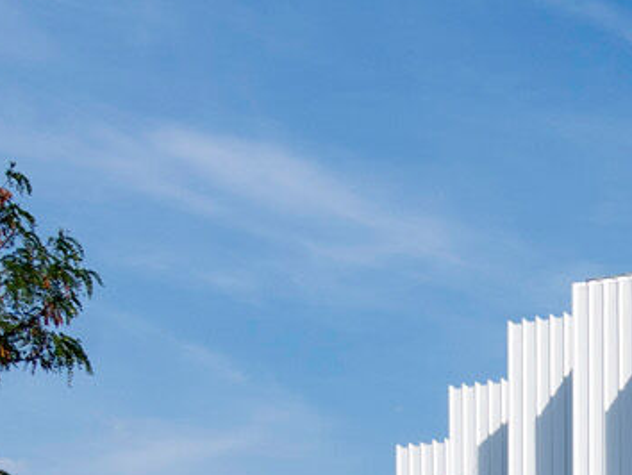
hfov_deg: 13.3
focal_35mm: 125
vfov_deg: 11.3
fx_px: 2284
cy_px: 757
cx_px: 1303
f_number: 9
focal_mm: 24
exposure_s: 1/320
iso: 125
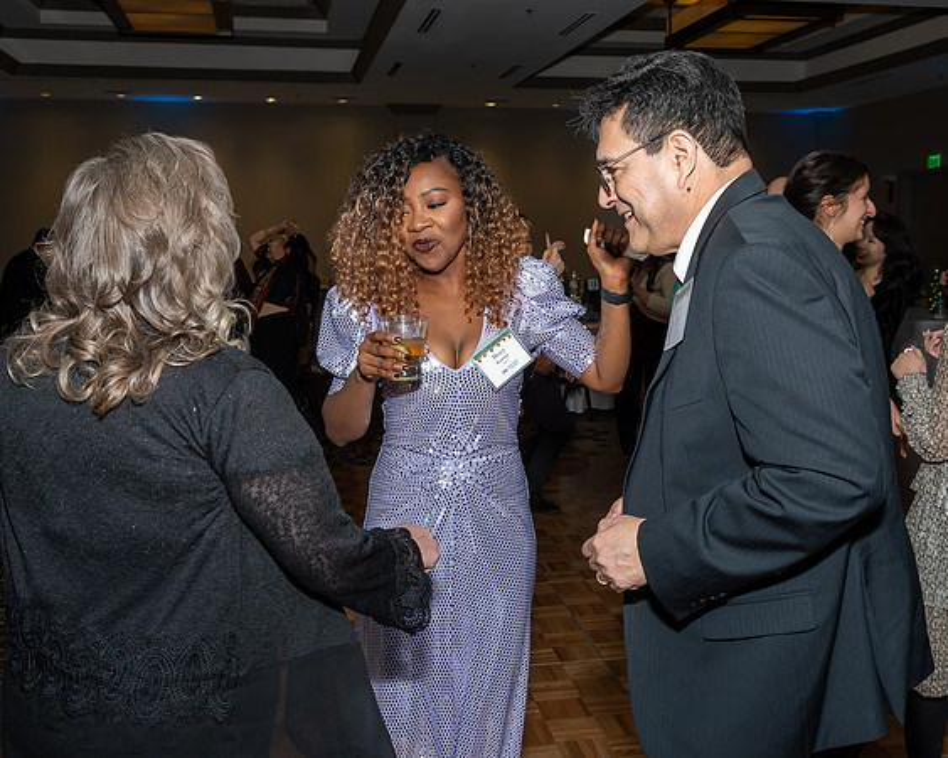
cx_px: 537
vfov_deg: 36.7
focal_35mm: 41
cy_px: 380
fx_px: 1141
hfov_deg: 45.0
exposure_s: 1/250
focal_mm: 22
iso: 400
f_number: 6.3
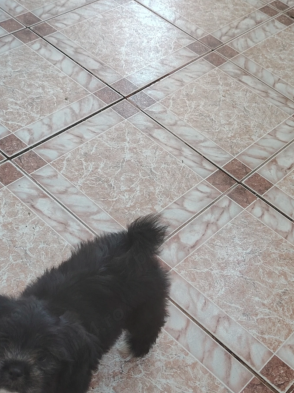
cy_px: 255
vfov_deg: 38.6
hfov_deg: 29.6
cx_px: 128
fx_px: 555
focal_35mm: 49
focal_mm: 5.25
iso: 1744
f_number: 1.75
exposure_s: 1/100
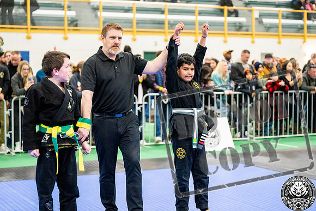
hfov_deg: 28.8
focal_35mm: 70
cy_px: 106
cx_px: 158
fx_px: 615
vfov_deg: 19.5
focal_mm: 70
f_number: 2.8
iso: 6400
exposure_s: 1/500
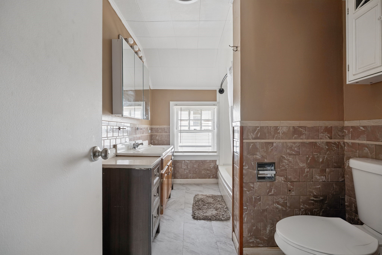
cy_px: 128
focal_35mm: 14
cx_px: 191
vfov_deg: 81.2
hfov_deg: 104.3
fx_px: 149
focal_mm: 14
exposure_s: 1/30
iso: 400
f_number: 8
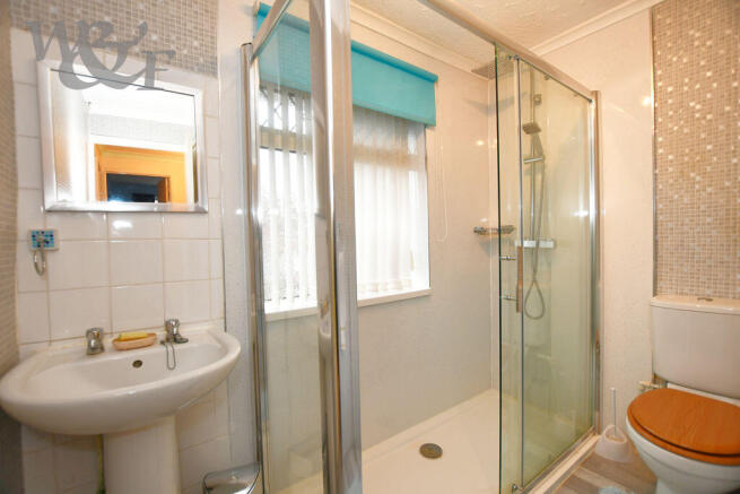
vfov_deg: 77.4
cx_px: 370
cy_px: 247
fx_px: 308
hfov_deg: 100.4
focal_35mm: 15
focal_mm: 10
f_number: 4
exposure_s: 1/60
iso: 280
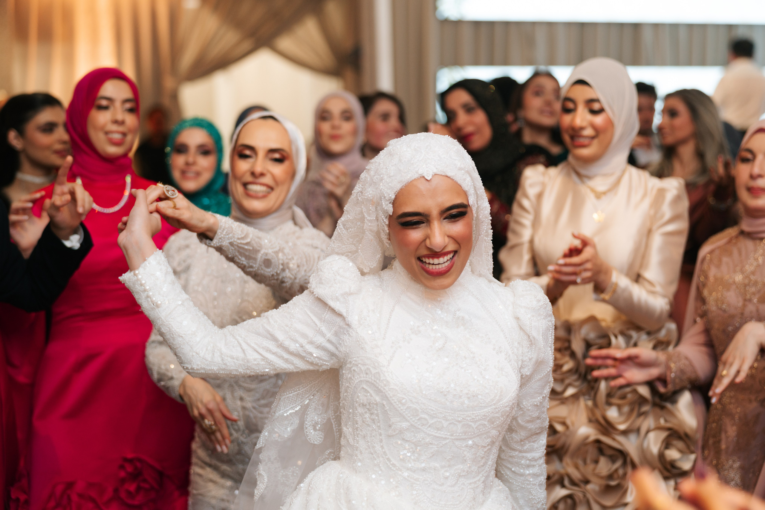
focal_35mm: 62
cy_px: 255
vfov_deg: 22.0
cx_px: 382
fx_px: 1313
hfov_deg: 32.5
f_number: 2.4
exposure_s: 1/160
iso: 640
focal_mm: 61
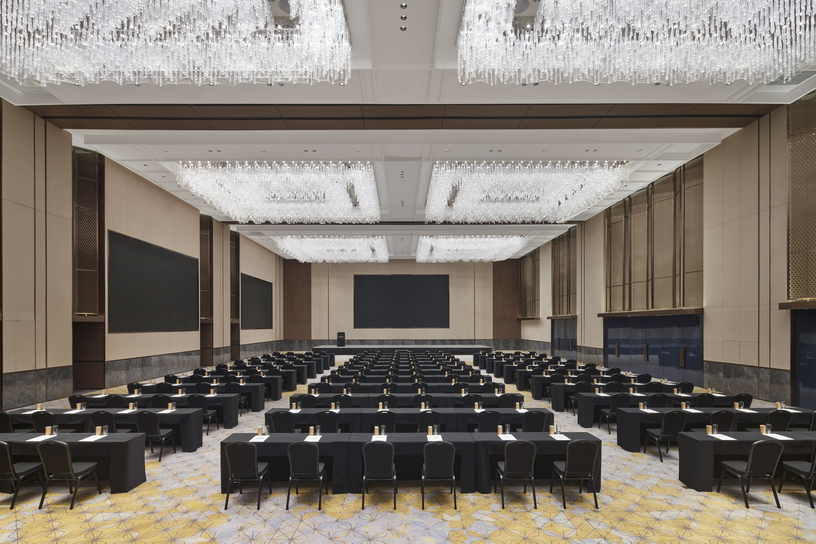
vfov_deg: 70.4
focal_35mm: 17
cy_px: 272
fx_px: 385
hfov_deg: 93.3
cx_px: 408
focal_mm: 17
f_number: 11
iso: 400
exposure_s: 1/8
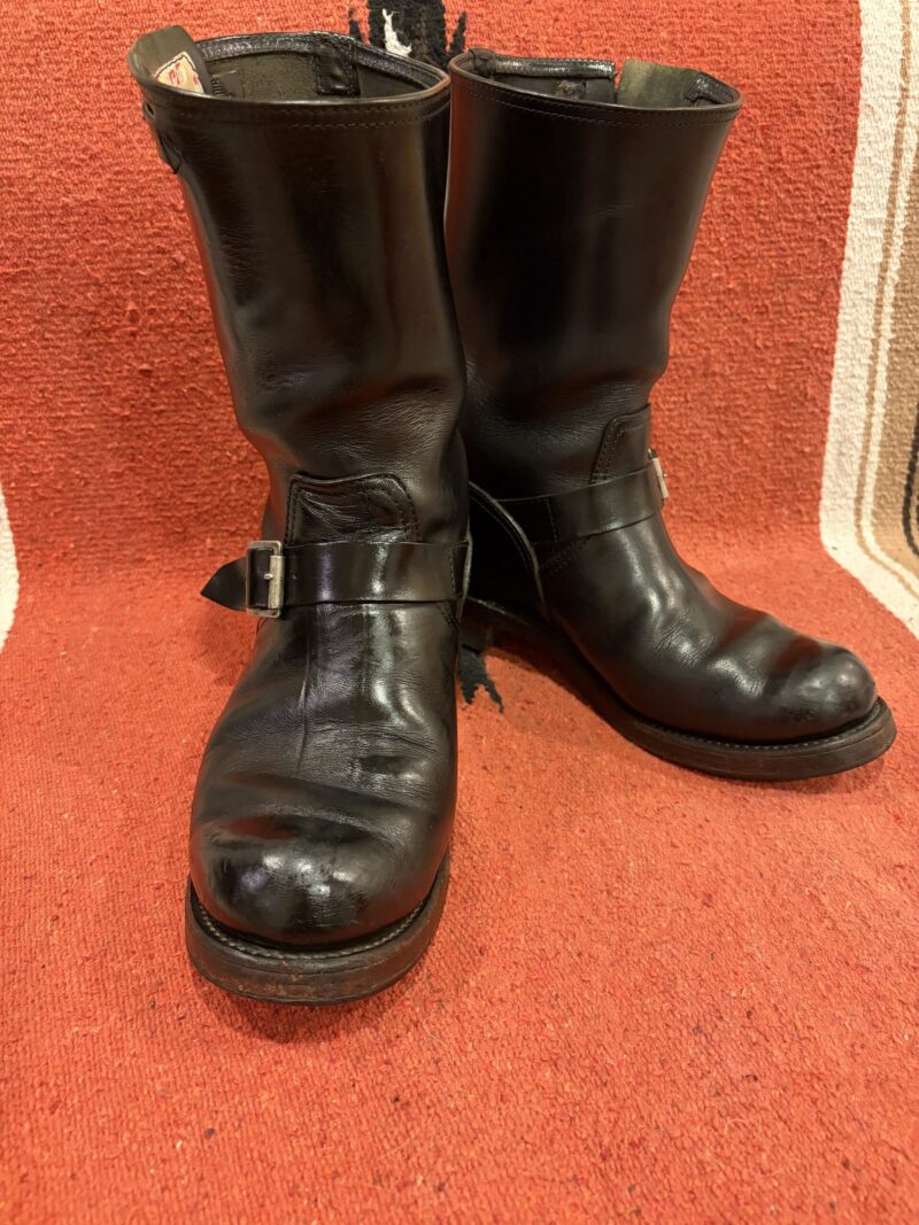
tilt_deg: -34.7
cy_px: 612
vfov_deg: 67.3
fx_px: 921
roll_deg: -1.0
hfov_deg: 53.1
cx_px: 460
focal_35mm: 26
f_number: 1.6
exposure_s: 1/25
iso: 640
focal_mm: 5.96
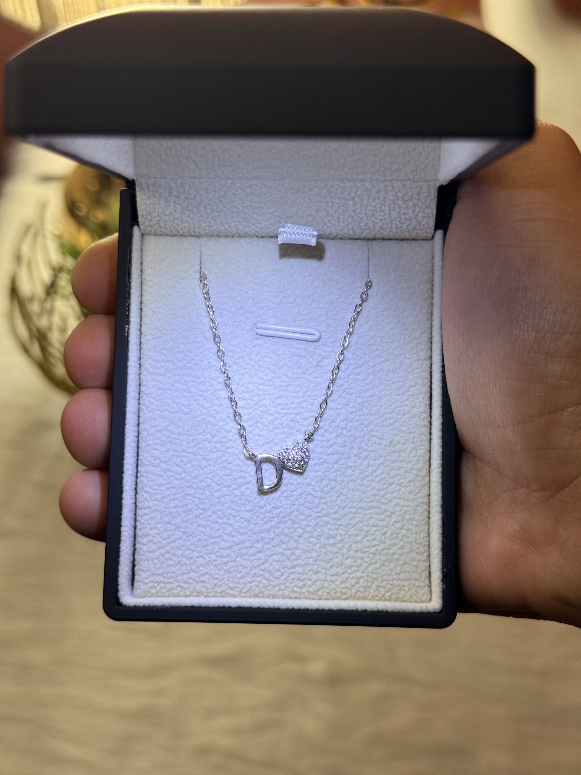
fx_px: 1074
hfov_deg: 30.3
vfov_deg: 39.7
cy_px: 388
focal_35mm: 48
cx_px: 290
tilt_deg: -48.5
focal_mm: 6.76
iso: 50
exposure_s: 1/100
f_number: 1.78
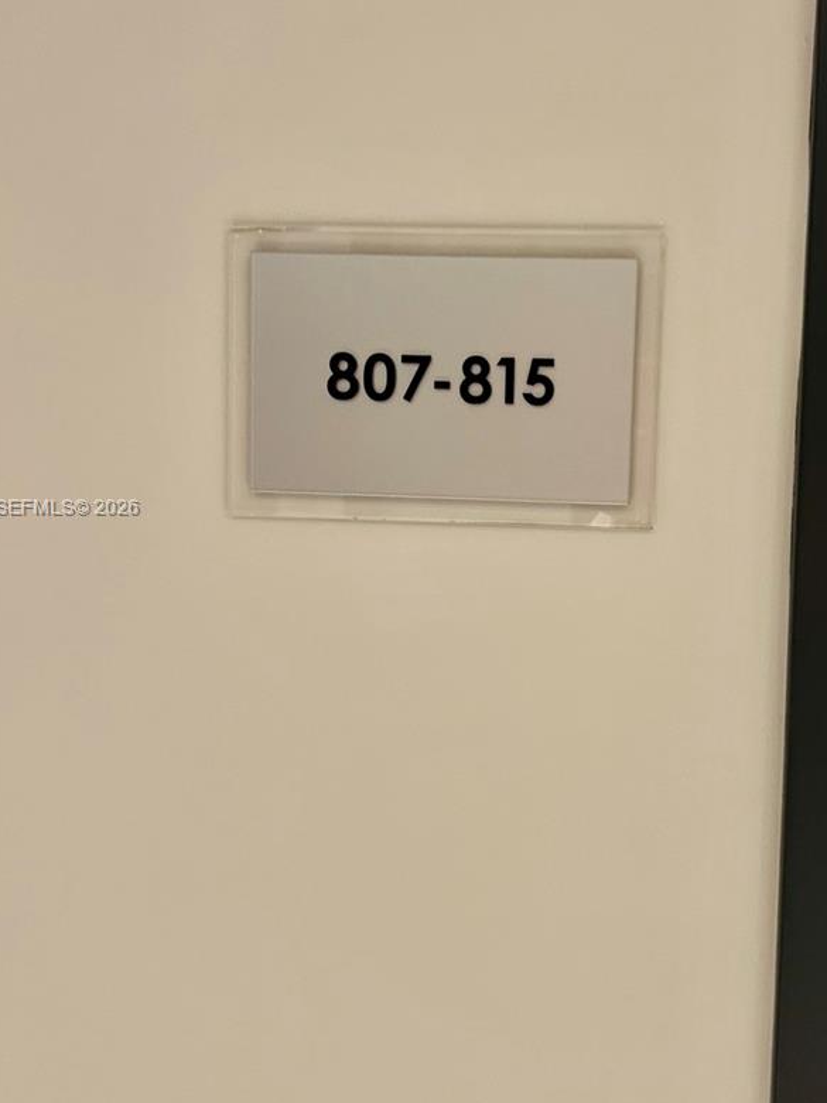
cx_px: 513
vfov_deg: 46.8
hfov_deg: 35.8
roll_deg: -2.4
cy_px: 509
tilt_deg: -5.5
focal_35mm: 40
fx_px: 1274
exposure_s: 1/60
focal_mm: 5.7
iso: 320
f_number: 1.5
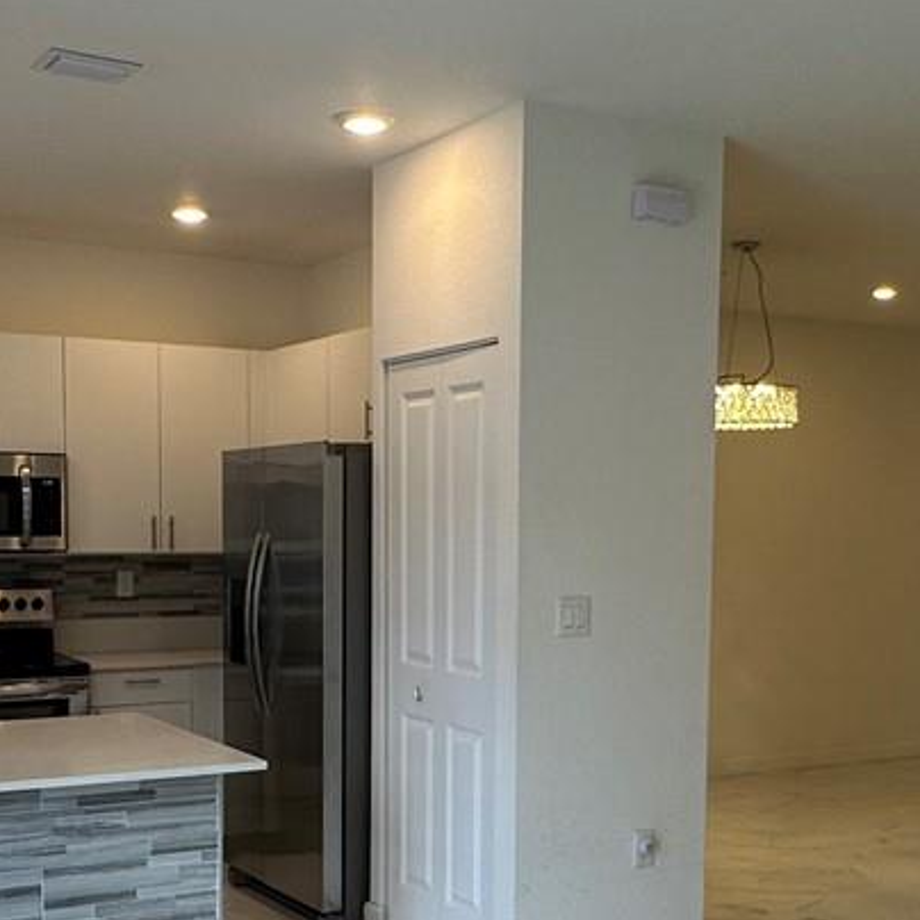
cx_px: 467
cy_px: 665
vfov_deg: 34.1
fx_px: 1473
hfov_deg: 34.7
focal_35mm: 49
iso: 80
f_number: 2.2
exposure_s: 1/120
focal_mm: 2.22
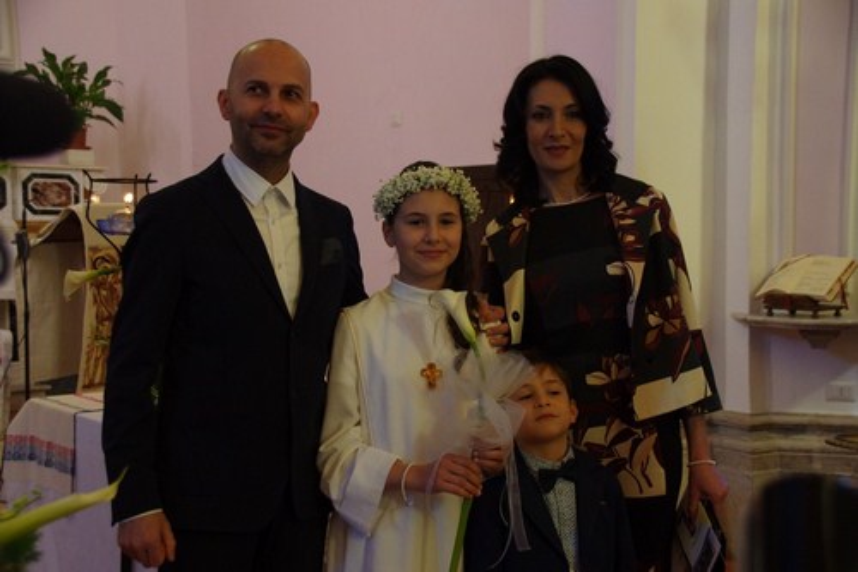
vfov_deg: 24.6
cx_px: 429
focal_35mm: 55
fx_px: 1310
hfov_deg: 36.3
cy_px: 286
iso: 1600
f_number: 5
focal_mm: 37
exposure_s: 1/60
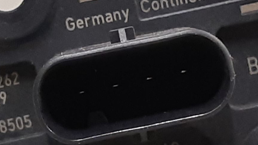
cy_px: 85
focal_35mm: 67
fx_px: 458
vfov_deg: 18.0
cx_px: 139
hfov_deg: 31.4
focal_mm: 3.93
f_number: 1.7
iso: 200
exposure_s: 1/50
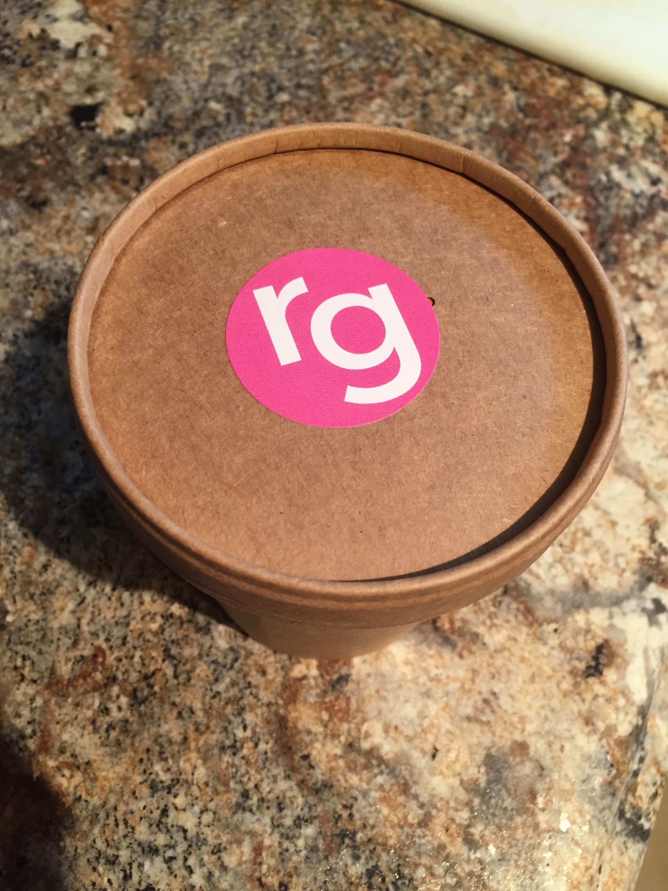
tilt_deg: -64.5
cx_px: 334
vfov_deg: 61.7
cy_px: 446
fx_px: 746
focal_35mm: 29
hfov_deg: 48.2
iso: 100
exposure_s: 1/30
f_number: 2.2
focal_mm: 4.15
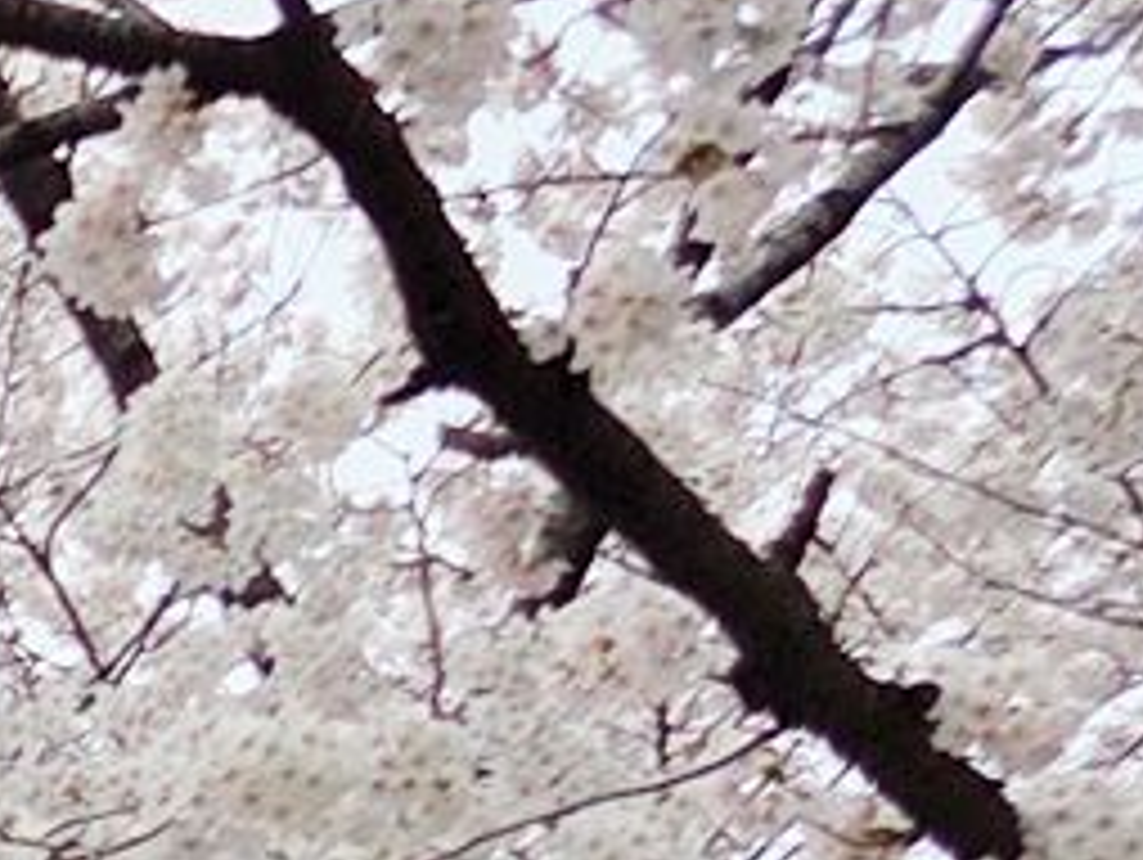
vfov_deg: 7.7
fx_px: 5982
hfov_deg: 9.3
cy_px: 2013
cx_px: -1894
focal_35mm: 181
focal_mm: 5.4
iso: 80
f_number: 1.8
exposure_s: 1/5862
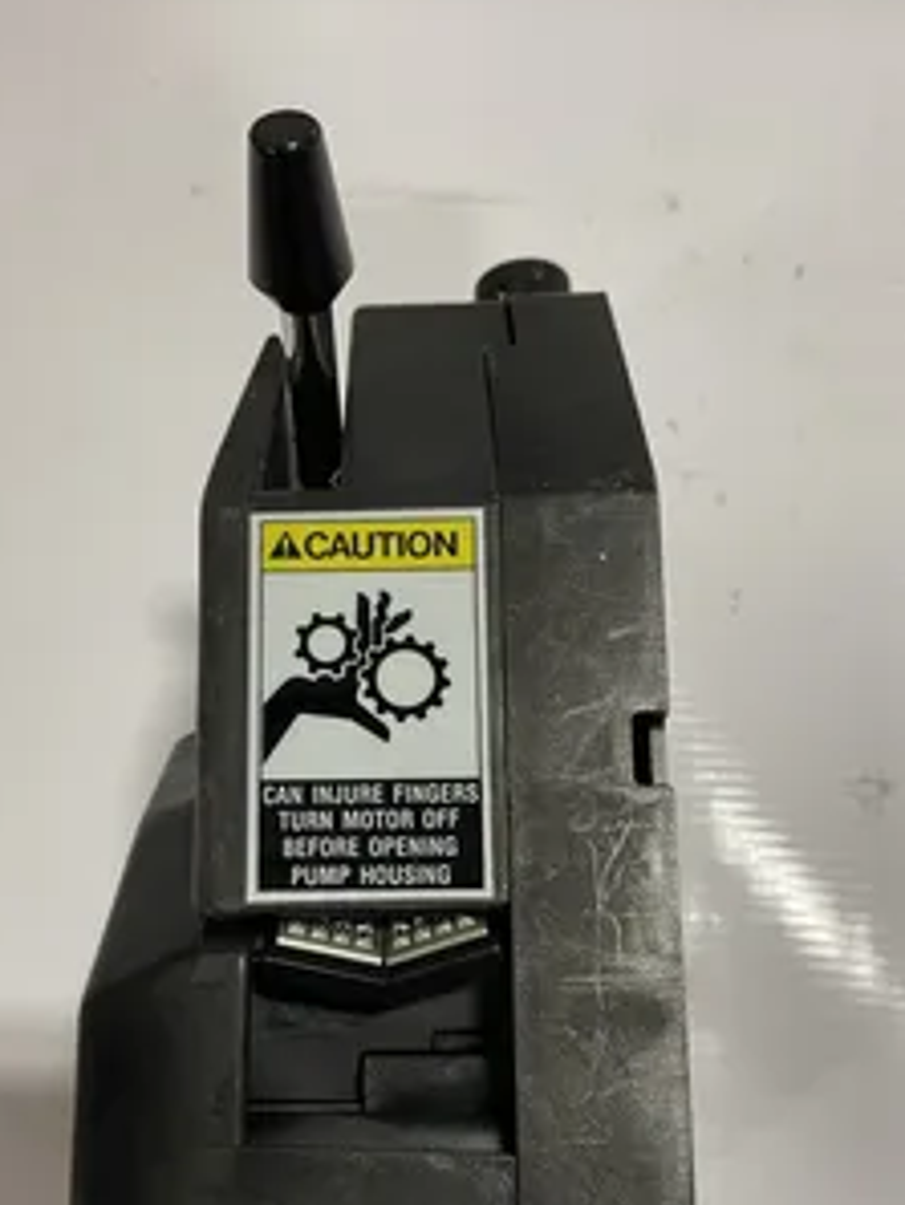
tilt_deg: -78.6
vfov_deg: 51.8
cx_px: 410
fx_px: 1219
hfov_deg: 40.7
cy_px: 783
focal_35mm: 35
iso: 160
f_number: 1.6
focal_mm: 4.2
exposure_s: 1/60
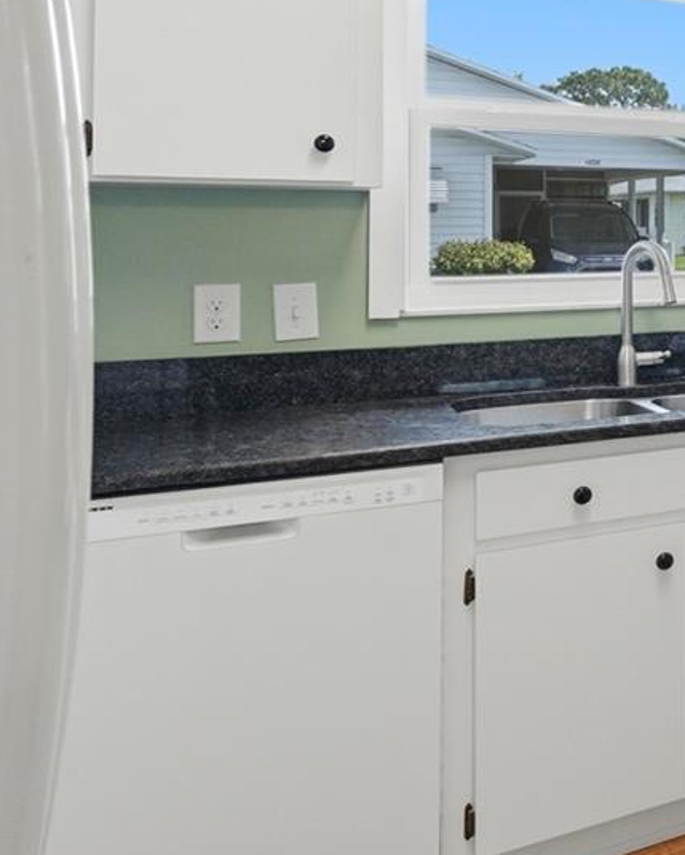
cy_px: 237
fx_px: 1117
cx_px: 1049
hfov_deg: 25.1
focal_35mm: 44
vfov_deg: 41.0
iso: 100
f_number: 7.1
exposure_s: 1/160
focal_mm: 10.5
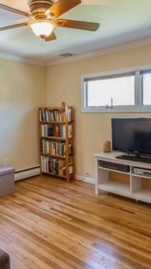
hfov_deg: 40.1
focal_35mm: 29
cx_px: 64
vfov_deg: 65.9
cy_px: 121
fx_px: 207
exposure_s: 1.6
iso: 100
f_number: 11
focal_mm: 10
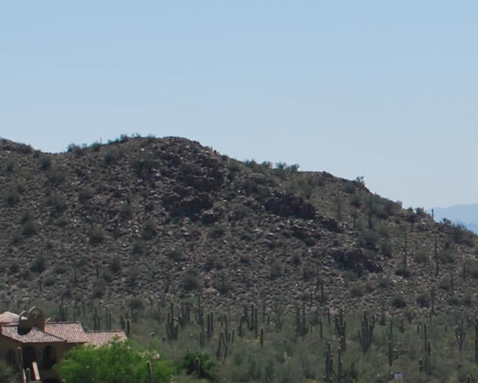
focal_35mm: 190
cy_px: 169
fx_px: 2689
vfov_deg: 8.1
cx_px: 680
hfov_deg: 9.9
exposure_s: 1/400
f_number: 10
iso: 100
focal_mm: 28
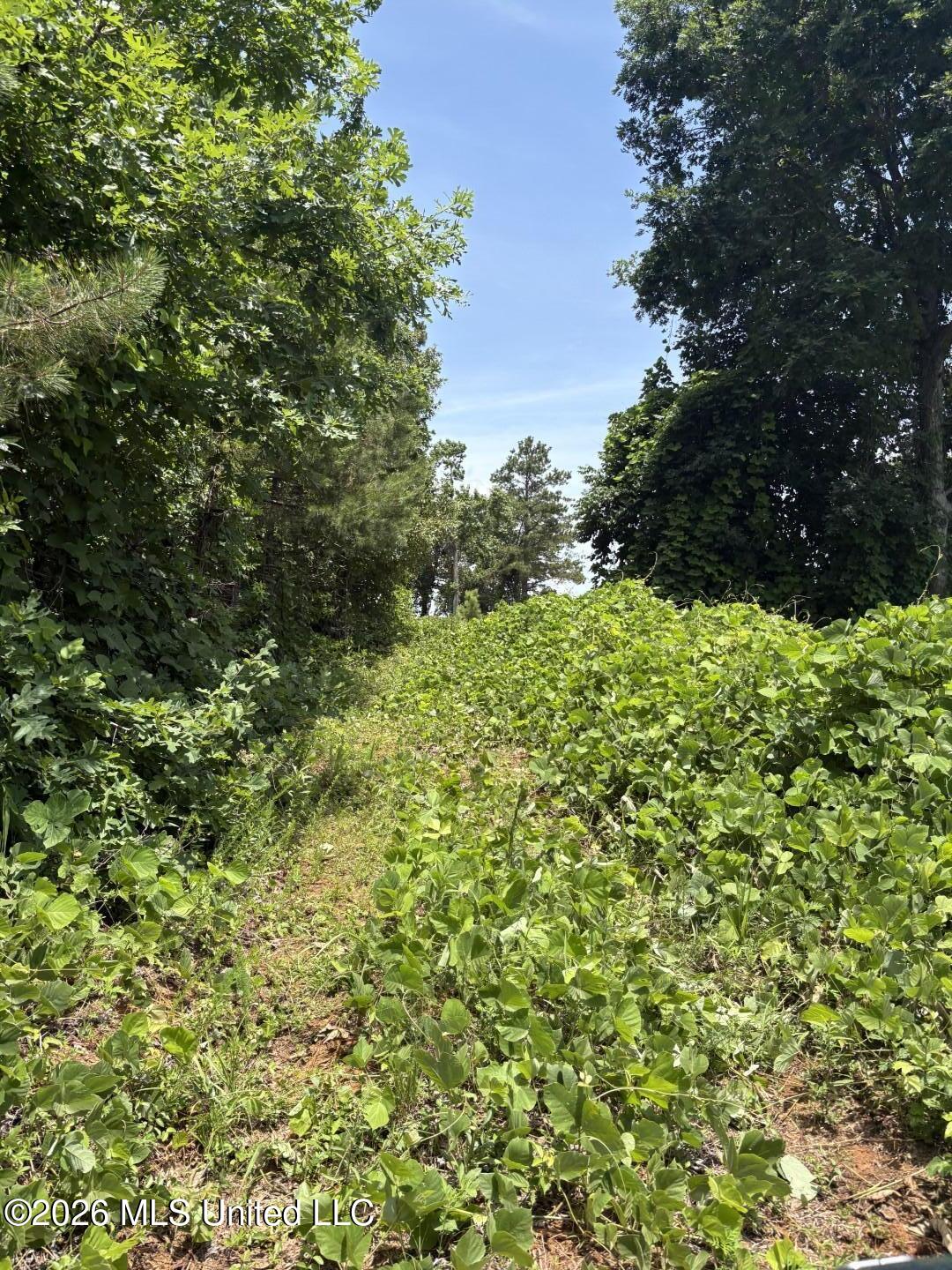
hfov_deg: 53.1
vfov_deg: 67.3
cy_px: 635
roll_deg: +0.3
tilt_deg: +4.1
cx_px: 476
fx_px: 953
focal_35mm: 26
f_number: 1.6
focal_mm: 5.96
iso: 50
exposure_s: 1/1706
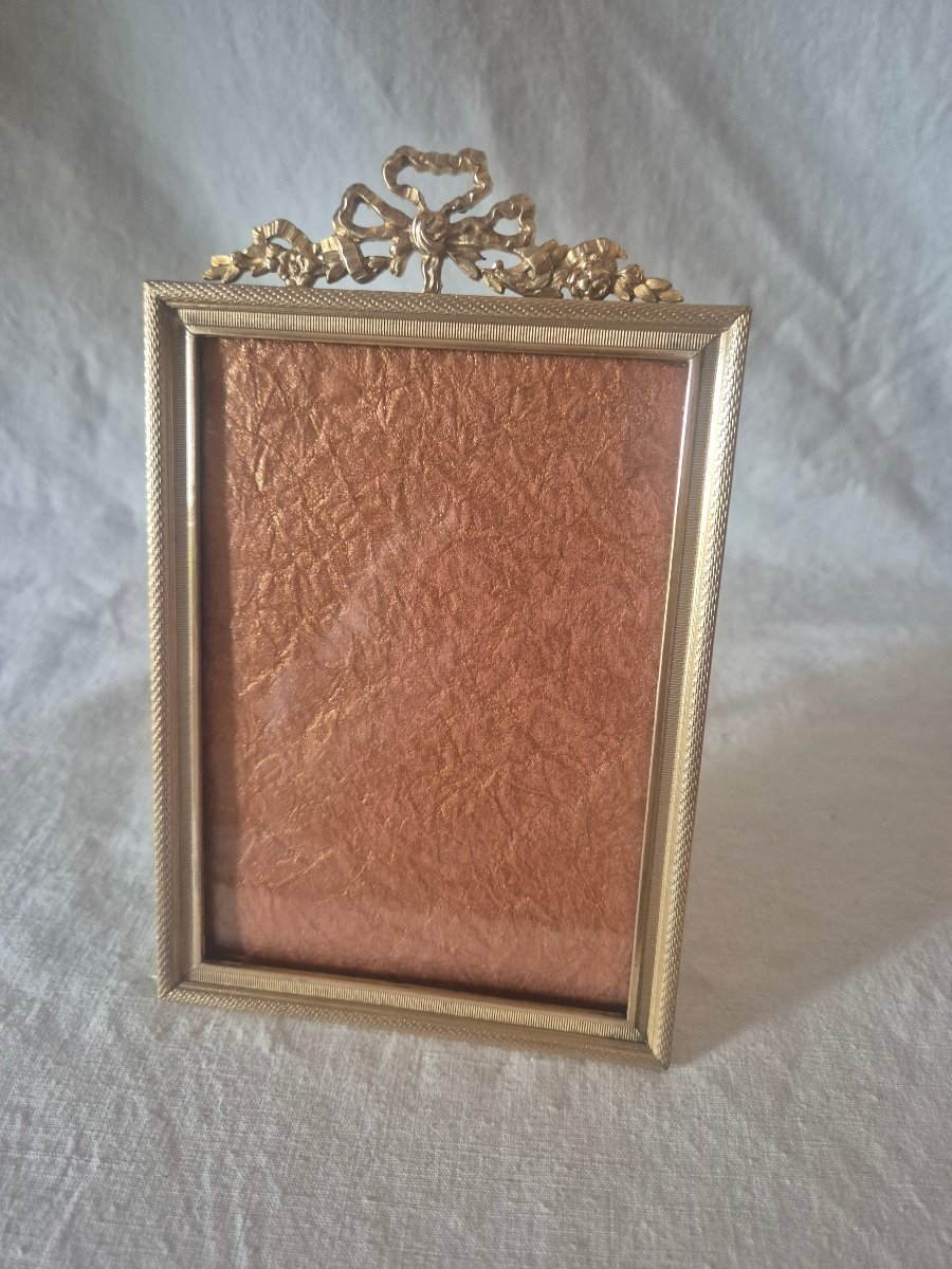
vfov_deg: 73.9
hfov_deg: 58.9
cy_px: 634
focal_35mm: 23
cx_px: 476
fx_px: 843
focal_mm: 5.4
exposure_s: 1/100
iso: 800
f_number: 1.8
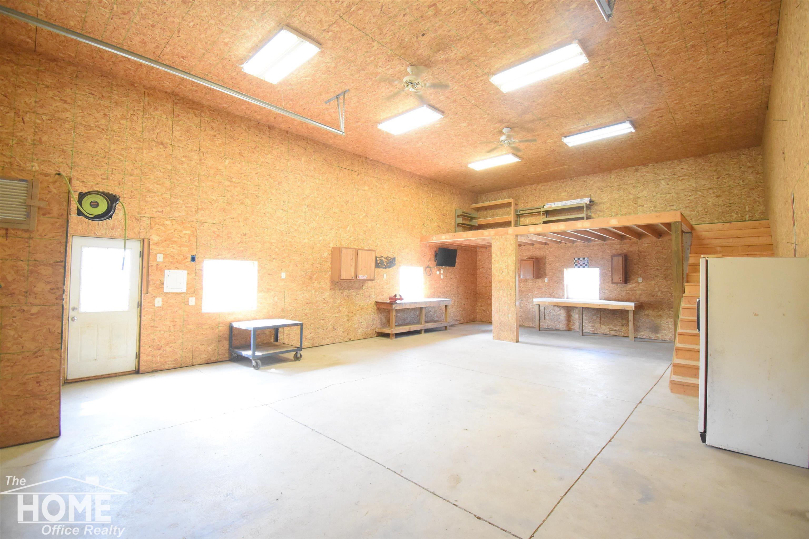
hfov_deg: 100.4
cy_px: 270
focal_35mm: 15
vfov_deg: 77.3
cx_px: 404
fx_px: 337
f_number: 4.5
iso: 2500
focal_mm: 10
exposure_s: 1/60
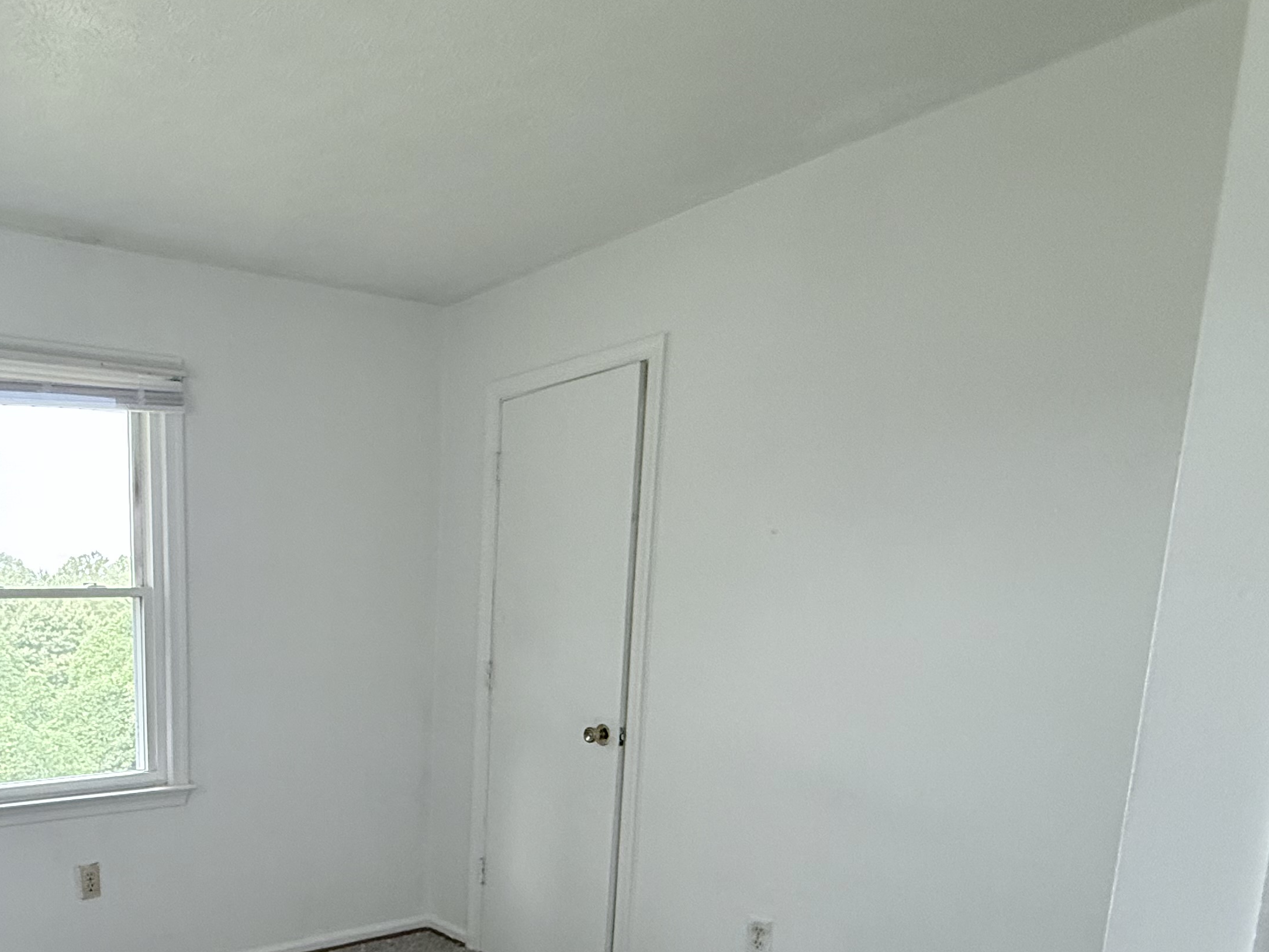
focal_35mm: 26
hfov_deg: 61.1
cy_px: 756
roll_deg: +0.5
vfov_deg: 50.0
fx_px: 953
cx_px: 231
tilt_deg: -9.2
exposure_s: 1/120
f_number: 2.2
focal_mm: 2.22
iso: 400
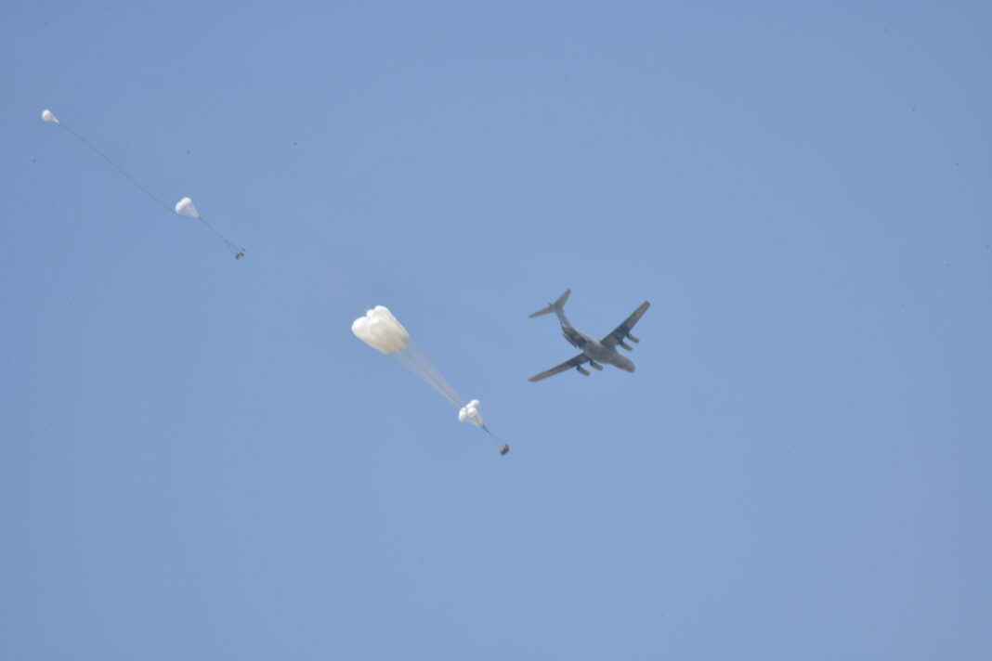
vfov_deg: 11.4
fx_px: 3306
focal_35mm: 120
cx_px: 496
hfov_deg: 17.1
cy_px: 330
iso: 200
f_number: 22
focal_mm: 120
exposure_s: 1/125
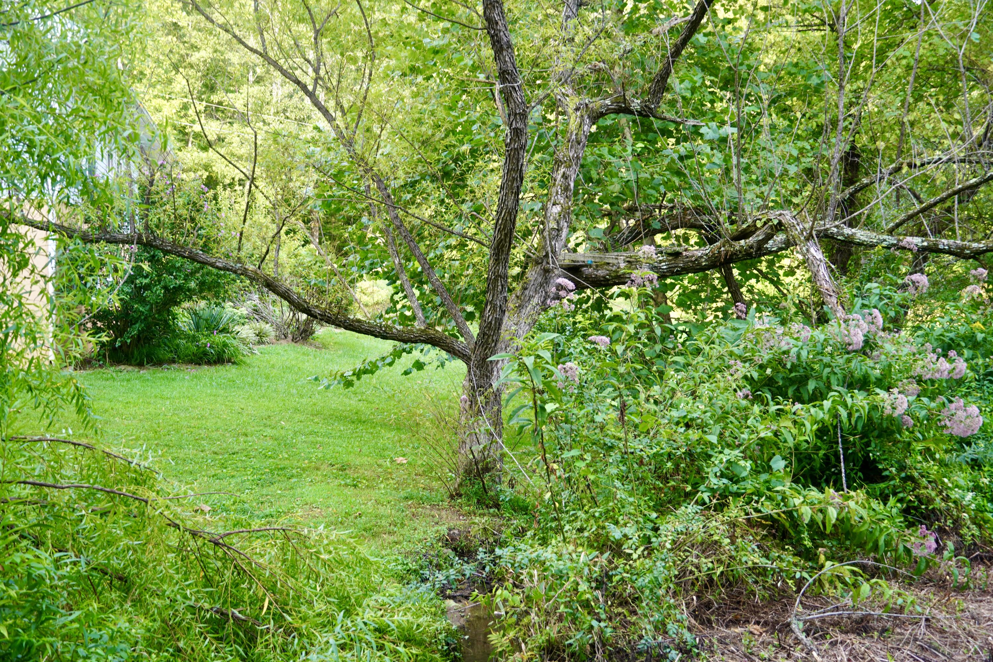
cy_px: 331
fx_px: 1200
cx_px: 496
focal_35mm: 44
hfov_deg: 45.0
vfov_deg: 30.8
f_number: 4.5
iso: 125
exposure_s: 1/60
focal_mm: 29
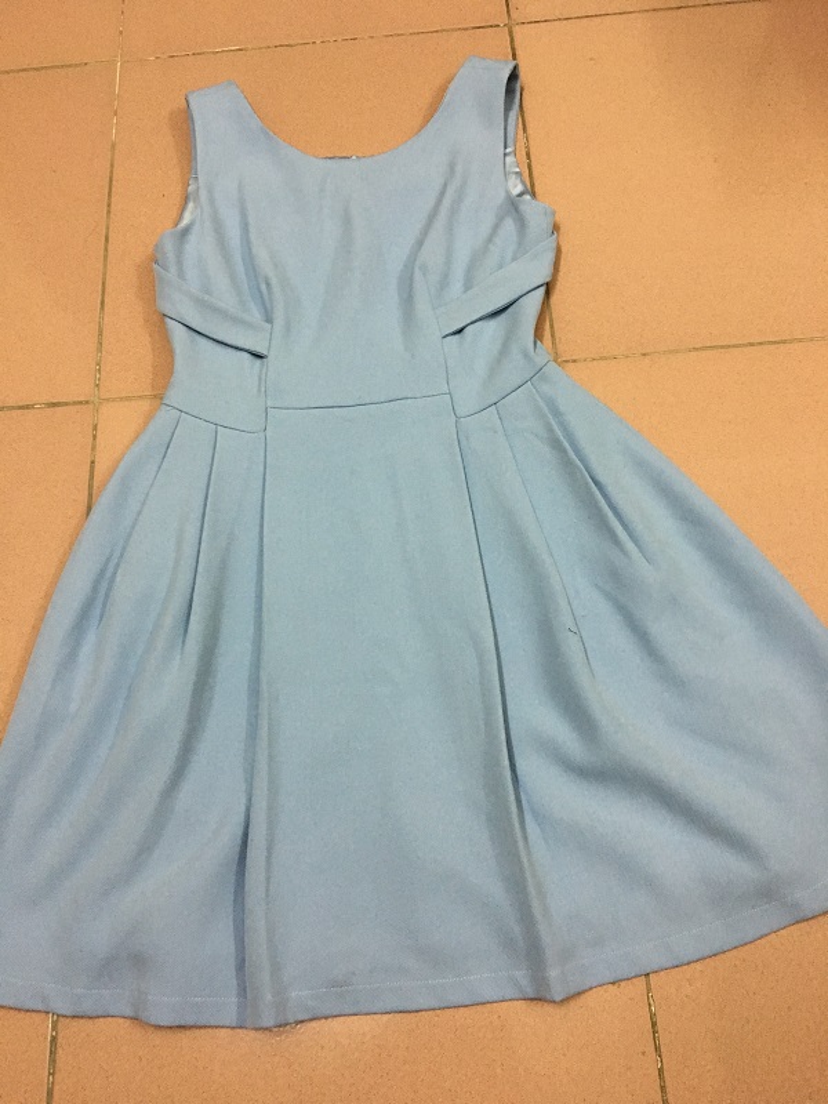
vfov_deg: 61.7
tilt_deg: -70.0
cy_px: 552
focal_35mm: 29
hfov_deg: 48.2
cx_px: 414
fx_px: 925
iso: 200
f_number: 2.2
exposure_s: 1/33
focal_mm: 4.15
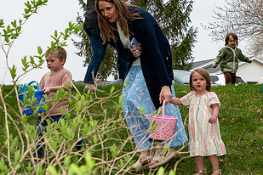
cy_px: 67
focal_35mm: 87
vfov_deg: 15.7
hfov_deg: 22.3
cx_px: 278
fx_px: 636
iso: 125
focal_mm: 24
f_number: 4
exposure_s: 1/200
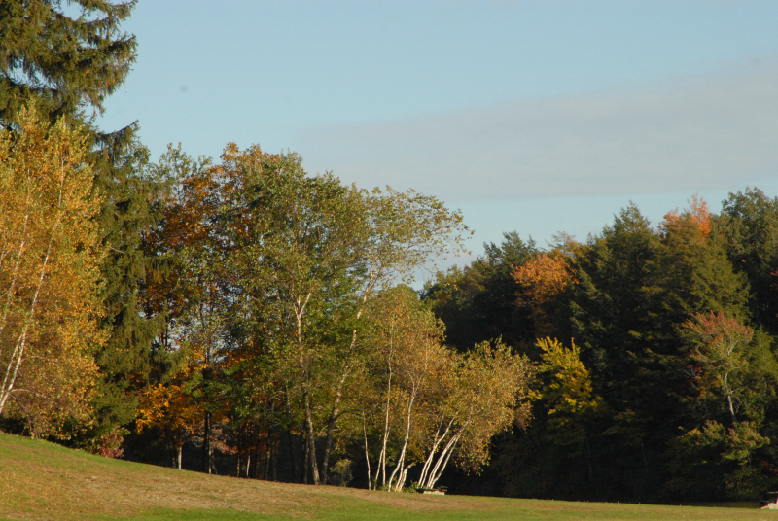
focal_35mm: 180
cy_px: 260
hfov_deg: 11.4
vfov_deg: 7.7
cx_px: 389
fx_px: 3896
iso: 800
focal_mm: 120
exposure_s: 1/500
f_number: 13
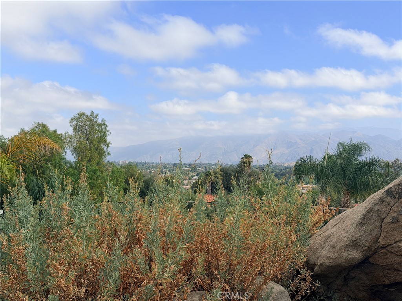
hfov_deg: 39.7
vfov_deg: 30.3
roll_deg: -1.0
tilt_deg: +0.2
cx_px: 201
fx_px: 557
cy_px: 150
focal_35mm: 48
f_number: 1.78
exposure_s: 1/6536
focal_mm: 6.76
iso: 64
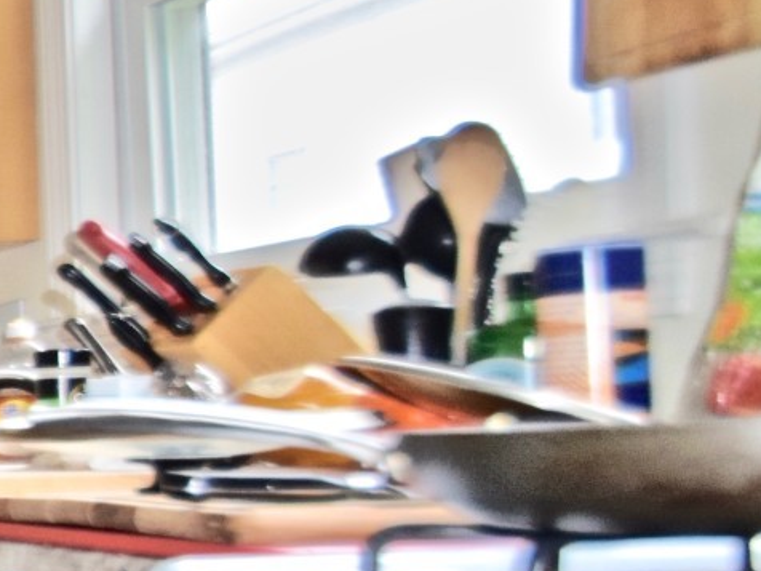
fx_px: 1363
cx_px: -844
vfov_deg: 23.5
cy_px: 404
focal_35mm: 62
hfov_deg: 17.9
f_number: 3.5
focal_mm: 10
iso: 800
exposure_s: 1/60
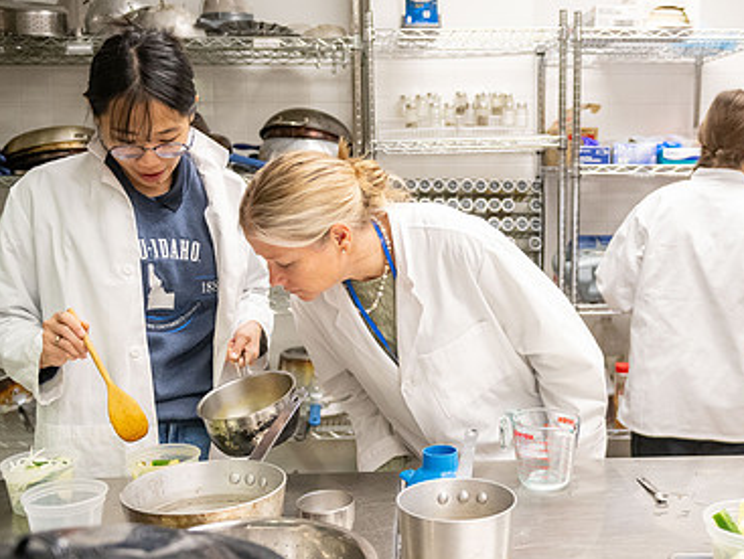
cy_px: 291
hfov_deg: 45.4
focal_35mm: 41
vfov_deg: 35.2
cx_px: 454
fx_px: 882
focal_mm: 27
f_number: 2.8
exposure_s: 1/400
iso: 2500
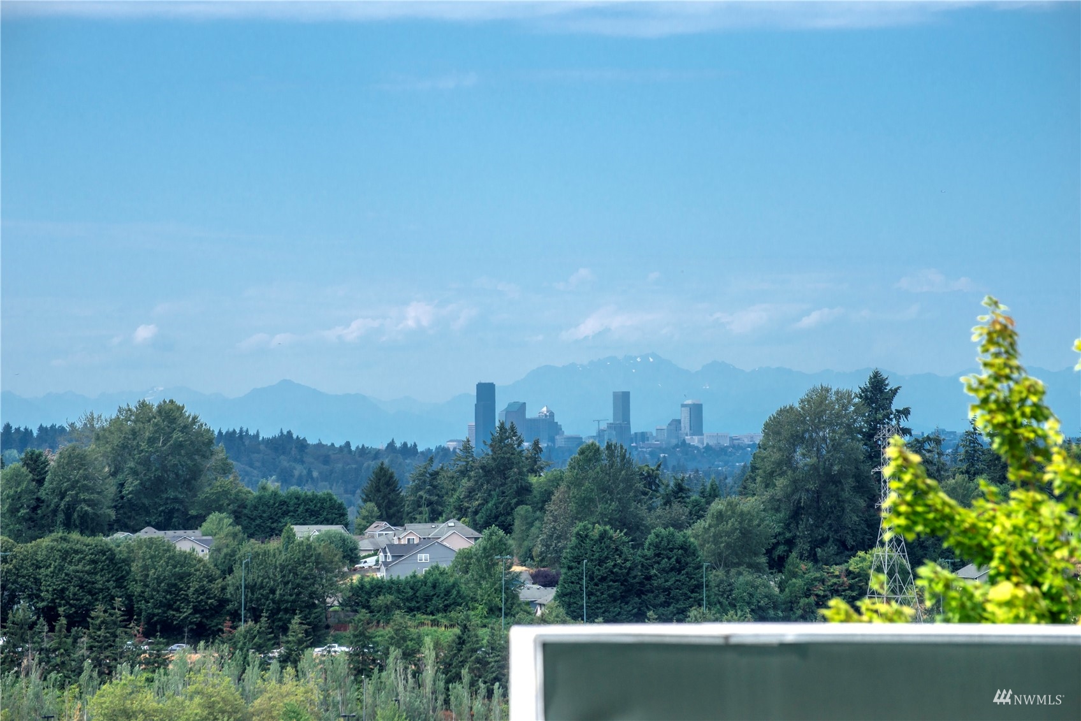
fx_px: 4354
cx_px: 540
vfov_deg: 9.5
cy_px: 360
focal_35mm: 145
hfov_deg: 14.2
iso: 250
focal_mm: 145
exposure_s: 1/1250
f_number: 8
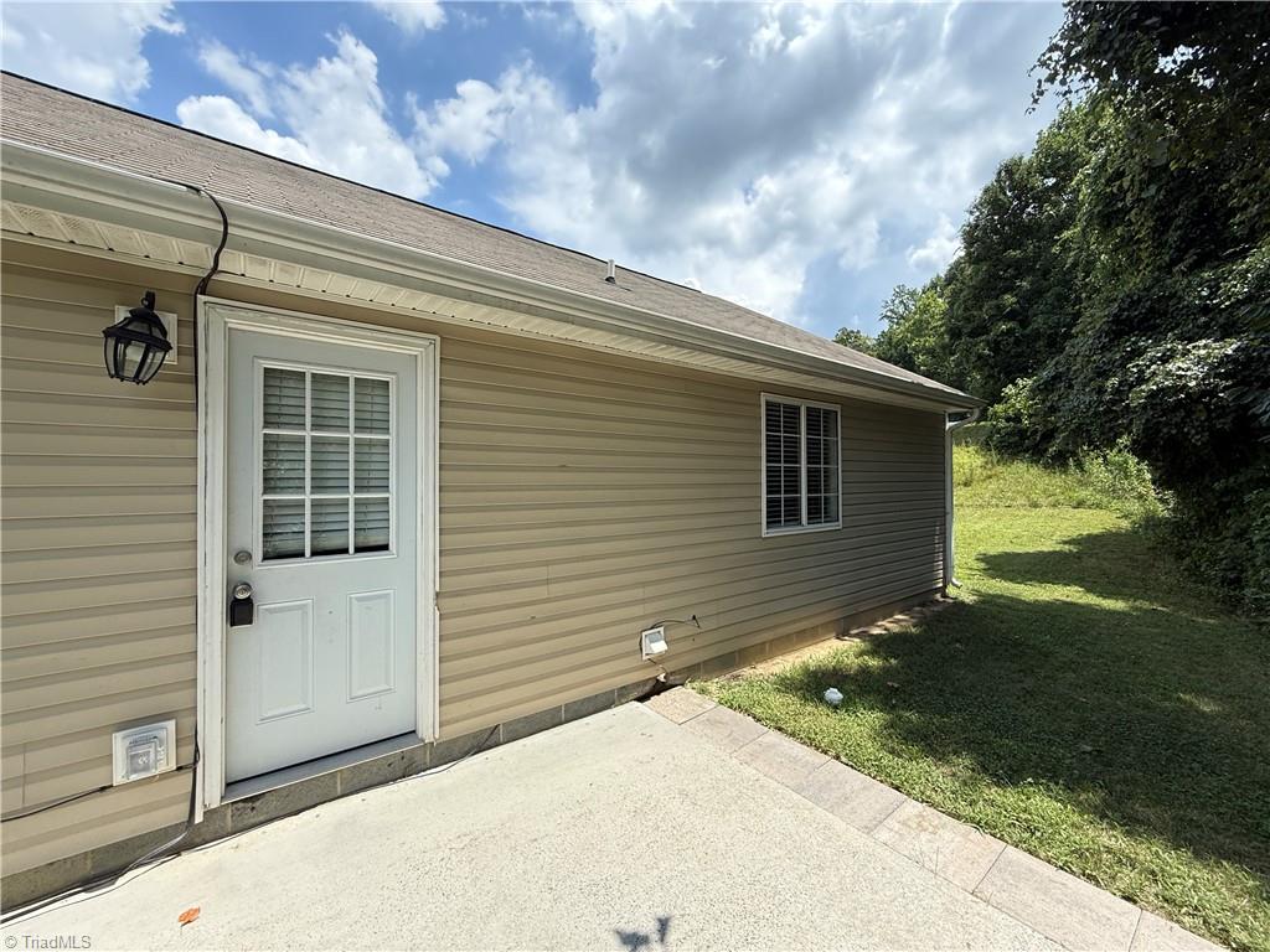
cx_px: 635
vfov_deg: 85.7
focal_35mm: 14
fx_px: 514
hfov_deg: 102.1
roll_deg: -0.5
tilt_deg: +1.4
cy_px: 476
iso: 64
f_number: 2.2
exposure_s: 1/1189
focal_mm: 2.22
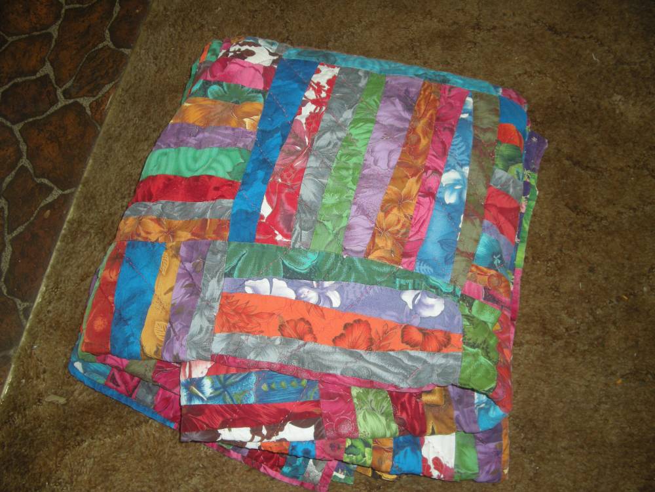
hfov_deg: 50.1
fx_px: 700
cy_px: 246
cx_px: 328
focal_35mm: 37
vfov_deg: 38.7
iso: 64
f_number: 2.8
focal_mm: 7.9
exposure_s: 1/30
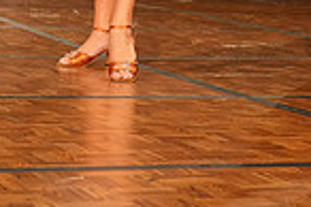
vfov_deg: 8.3
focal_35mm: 159
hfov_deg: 12.9
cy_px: -176
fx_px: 1372
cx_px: 196
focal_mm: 40
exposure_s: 1/200
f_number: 7.1
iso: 2500
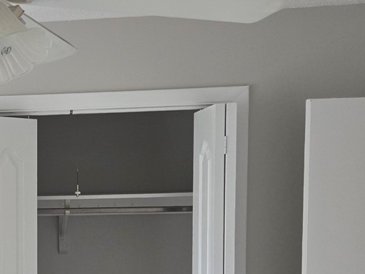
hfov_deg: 24.7
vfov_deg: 20.1
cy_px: 244
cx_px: -64
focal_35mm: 72
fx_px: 759
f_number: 1.8
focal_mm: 5.4
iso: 400
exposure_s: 1/120
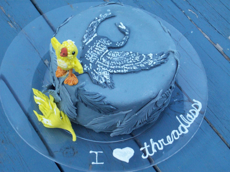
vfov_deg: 19.1
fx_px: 512
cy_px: 86
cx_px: 115
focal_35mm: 77
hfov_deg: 25.3
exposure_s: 1/27.8
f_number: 4.2
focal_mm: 12.8
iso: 160
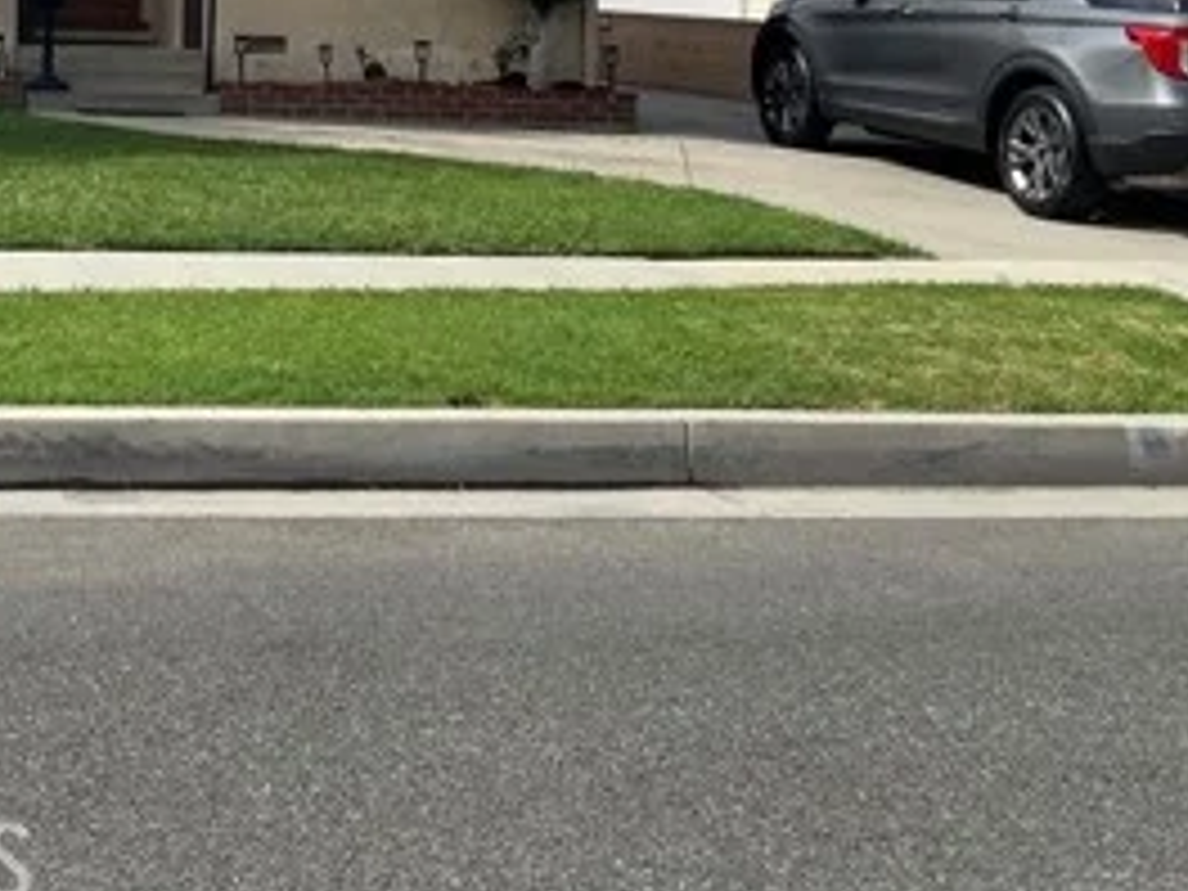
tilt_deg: +3.5
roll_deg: -0.8
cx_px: 40
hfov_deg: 29.0
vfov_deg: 21.7
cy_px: -153
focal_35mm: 63
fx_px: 2162
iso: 32
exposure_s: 1/5556
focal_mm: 4.2
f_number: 1.6
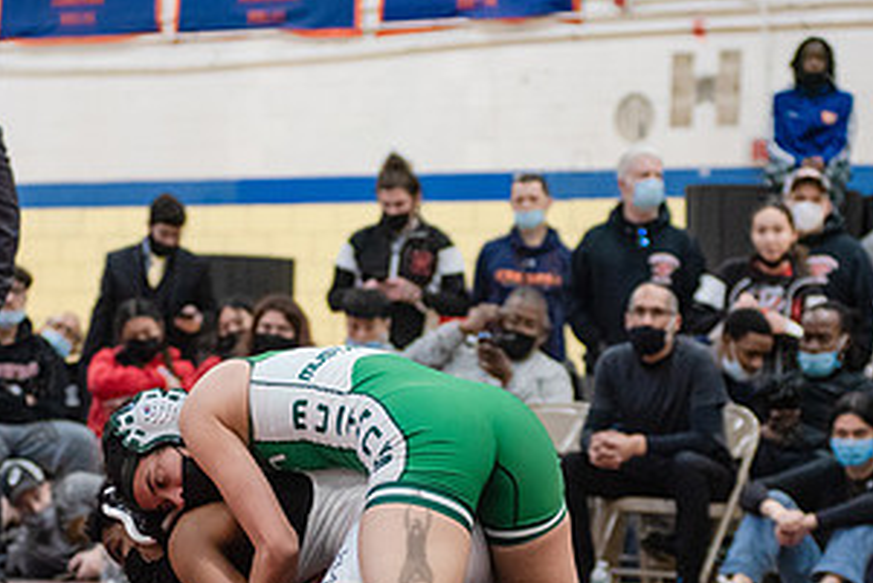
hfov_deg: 13.3
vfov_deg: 8.9
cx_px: 415
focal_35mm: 154
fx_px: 3736
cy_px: 535
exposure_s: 1/400
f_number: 3.5
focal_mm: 80
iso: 4000
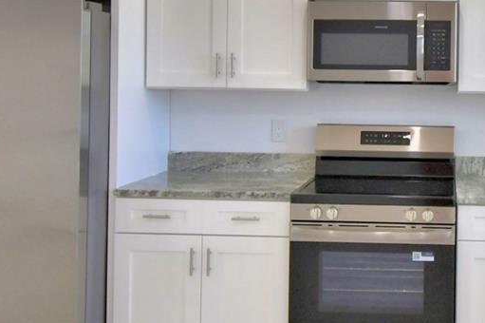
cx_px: 430
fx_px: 633
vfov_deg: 28.2
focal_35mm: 47
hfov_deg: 39.2
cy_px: 80
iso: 220
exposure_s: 1/125
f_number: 4.5
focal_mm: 10
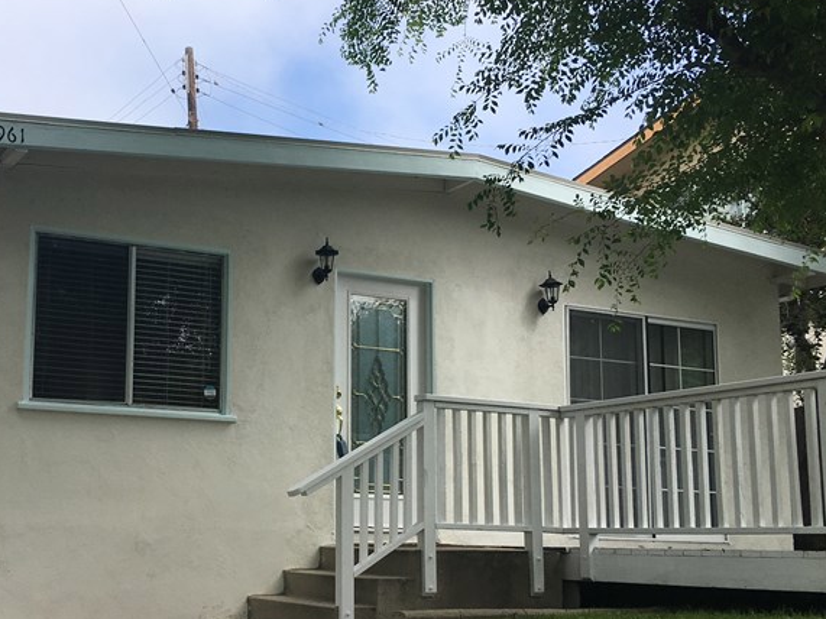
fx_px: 1241
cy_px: 372
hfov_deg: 36.2
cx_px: 237
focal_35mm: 52
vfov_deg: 28.0
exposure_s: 1/1166
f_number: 2.2
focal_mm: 4.15
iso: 25
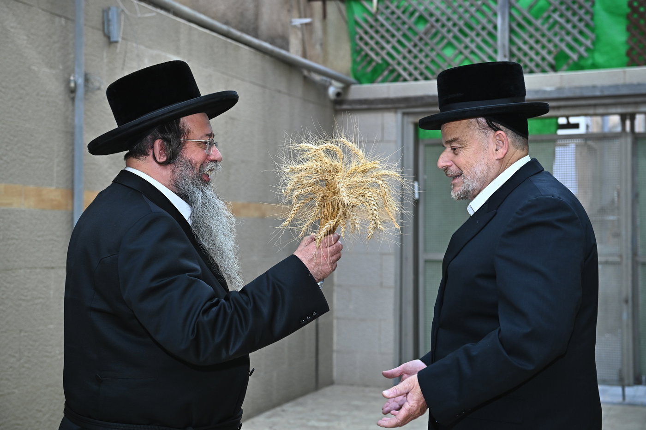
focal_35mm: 56
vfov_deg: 24.2
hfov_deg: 35.6
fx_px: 1005
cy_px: 215
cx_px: 323
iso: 1000
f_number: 4
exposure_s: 1/160
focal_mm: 56
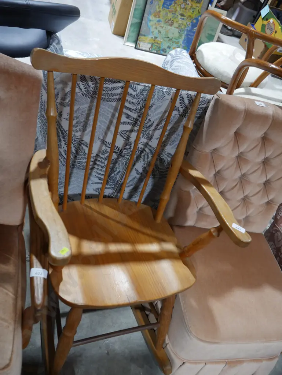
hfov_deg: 46.8
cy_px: 188
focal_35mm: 30
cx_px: 141
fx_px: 326
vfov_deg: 59.9
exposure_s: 1/60
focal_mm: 15
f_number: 3.6
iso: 500
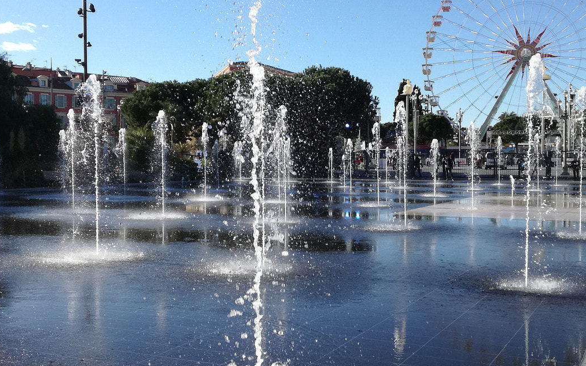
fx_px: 703
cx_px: 308
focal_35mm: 44
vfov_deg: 29.2
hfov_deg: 45.3
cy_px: 172
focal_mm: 3.79
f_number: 2
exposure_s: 1/978
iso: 50
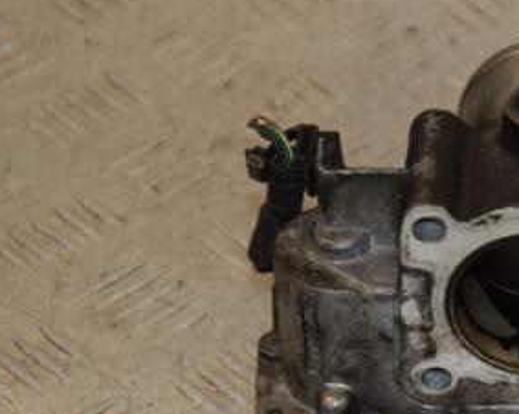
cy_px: 310
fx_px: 3208
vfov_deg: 7.4
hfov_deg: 9.2
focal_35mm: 209
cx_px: 532
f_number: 7.1
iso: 800
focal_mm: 70
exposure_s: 1/200
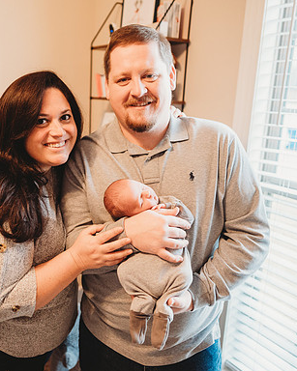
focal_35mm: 34
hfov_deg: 42.8
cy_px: 186
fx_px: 374
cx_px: 100
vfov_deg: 52.9
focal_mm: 24
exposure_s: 1/160
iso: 500
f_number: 2.2
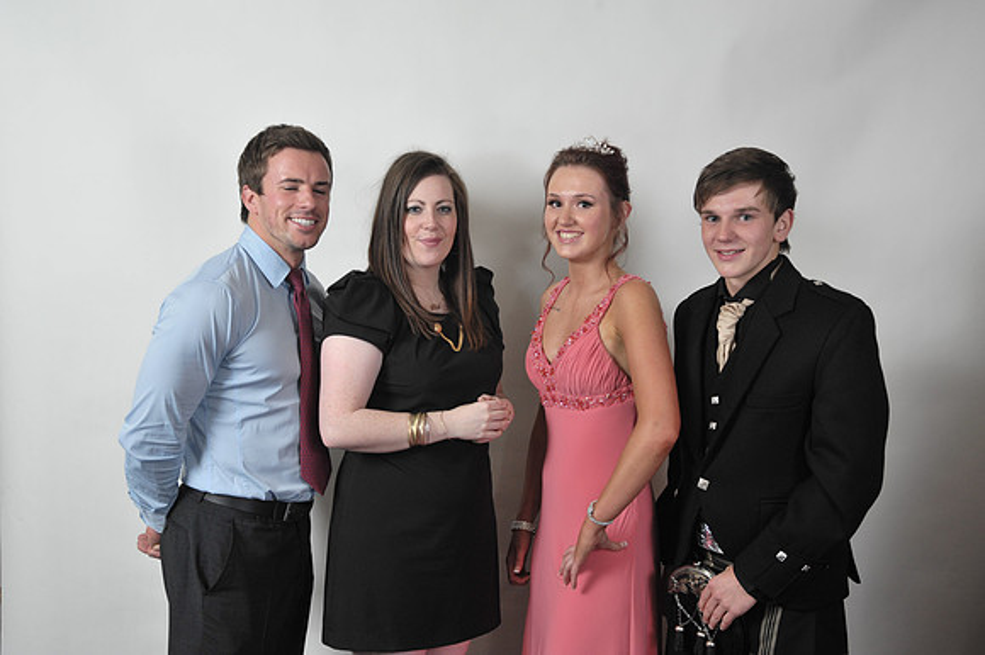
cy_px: 328
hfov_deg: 43.6
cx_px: 492
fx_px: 1231
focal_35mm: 45
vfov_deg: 29.8
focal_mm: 45
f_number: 7.1
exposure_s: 1/160
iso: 1000
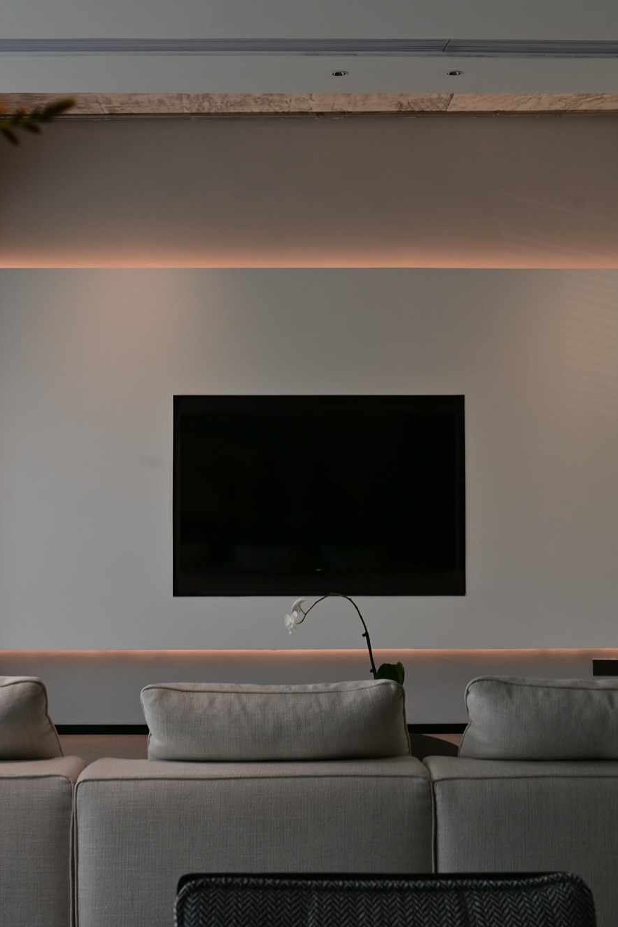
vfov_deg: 37.5
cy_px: 461
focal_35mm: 53
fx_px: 1365
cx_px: 285
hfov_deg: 25.5
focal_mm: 35
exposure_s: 1/60
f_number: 9
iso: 125
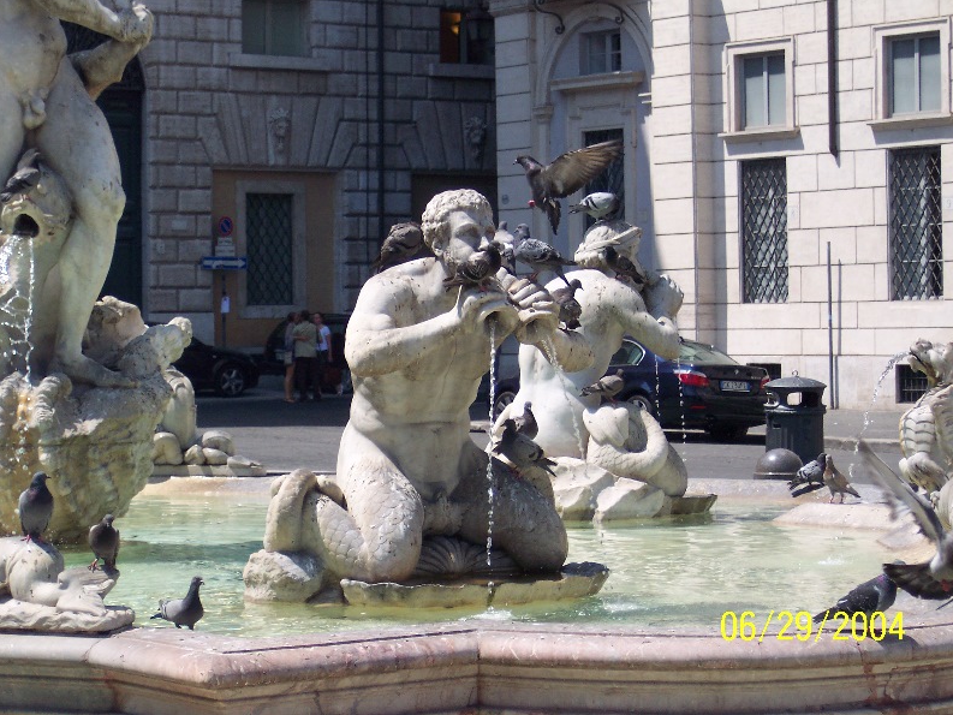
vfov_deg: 12.9
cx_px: 473
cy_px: 356
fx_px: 3167
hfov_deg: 17.1
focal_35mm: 115
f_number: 4.8
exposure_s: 1/700
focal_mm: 24
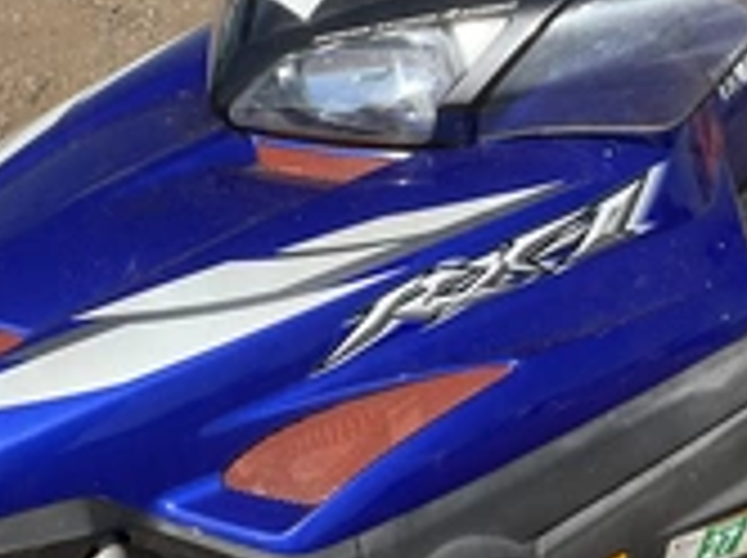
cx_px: 310
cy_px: 284
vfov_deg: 21.0
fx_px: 1508
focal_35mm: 70
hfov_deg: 27.8
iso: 25
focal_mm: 3
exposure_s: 1/1490
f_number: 1.8
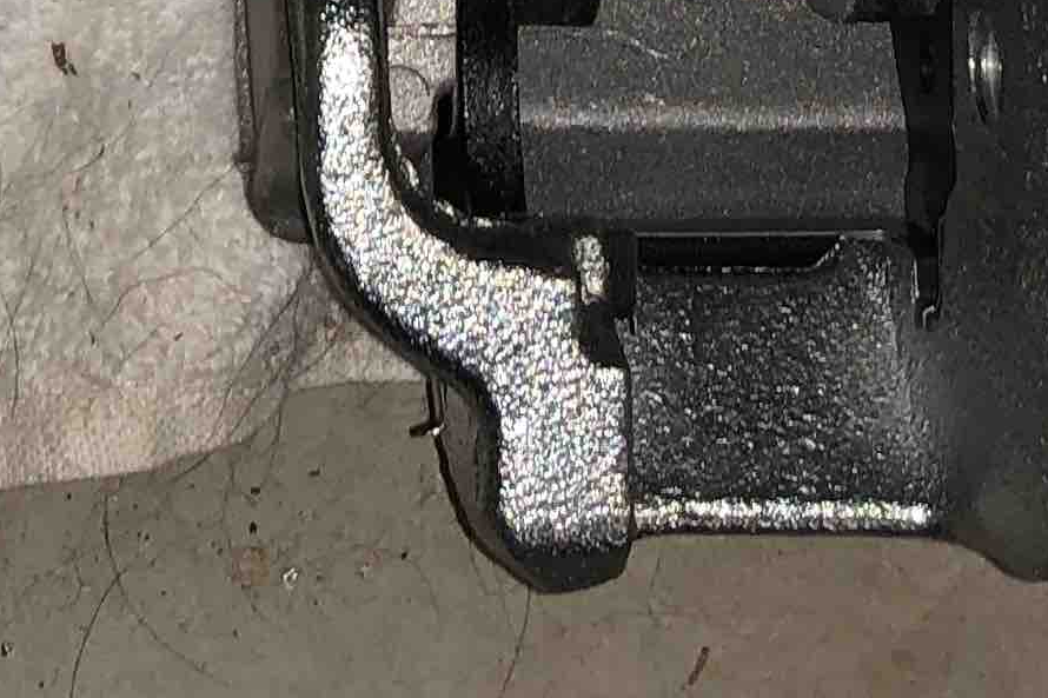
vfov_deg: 9.4
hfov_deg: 15.0
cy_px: -911
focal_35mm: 132
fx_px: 3842
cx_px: -239
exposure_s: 1/27
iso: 25
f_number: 1.8
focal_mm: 4
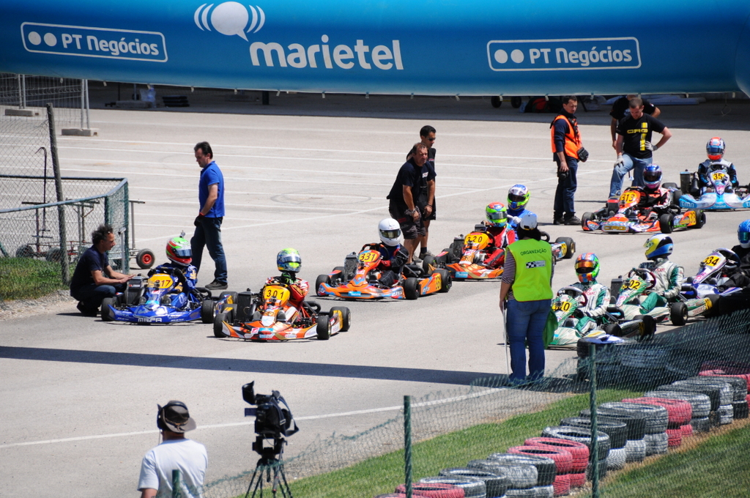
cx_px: 375
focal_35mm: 300
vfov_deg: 4.6
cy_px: 249
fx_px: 6242
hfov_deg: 6.9
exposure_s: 1/2000
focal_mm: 200
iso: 400
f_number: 5.6
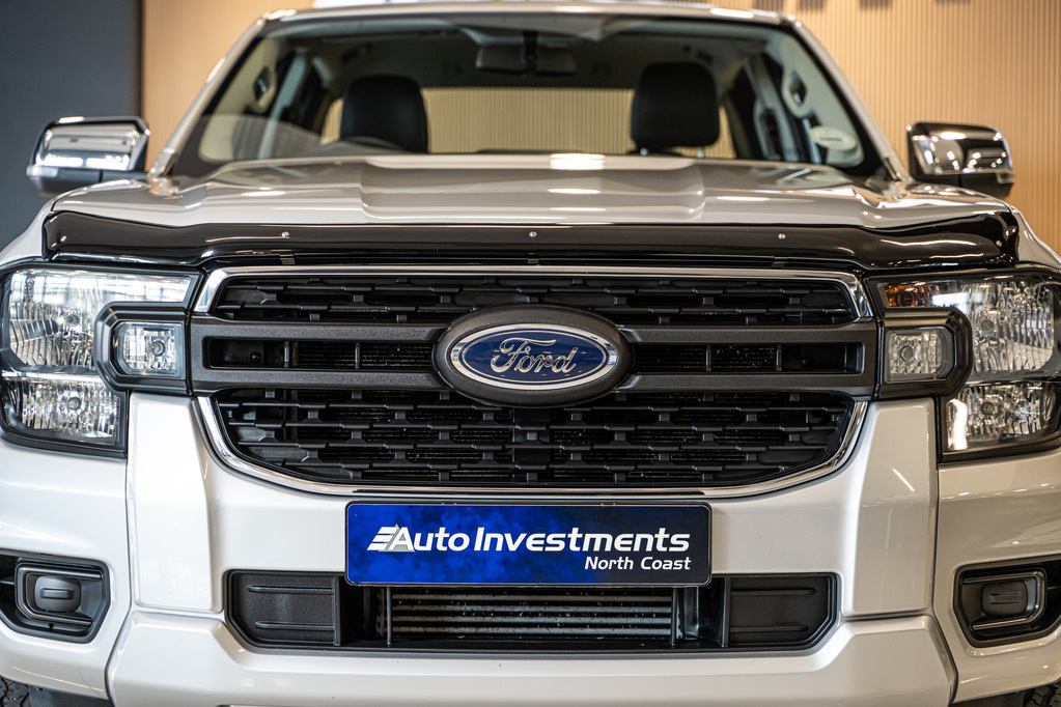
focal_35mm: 75
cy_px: 354
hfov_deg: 27.0
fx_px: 2210
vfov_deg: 18.2
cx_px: 530
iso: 640
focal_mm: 75
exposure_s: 1/125
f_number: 3.5
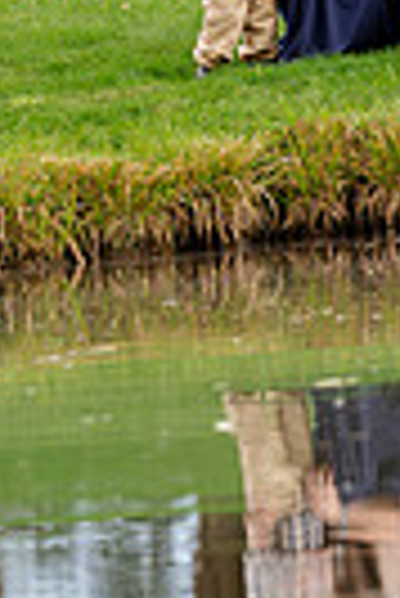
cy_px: -58
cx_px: 369
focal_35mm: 677
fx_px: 11253
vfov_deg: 3.0
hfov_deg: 2.0
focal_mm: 200
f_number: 4.5
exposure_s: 1/200
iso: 200
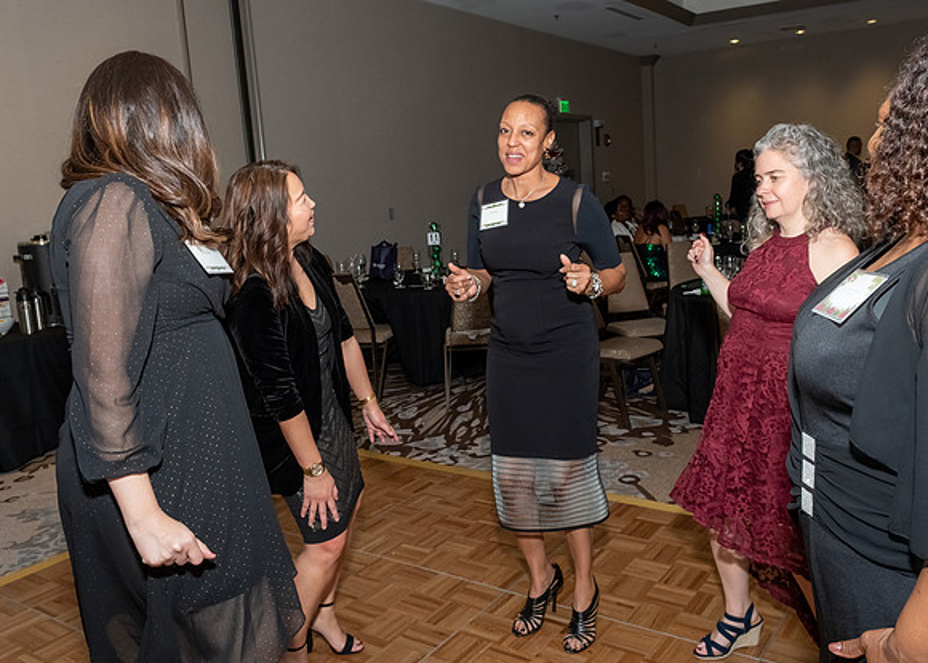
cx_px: 508
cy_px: 293
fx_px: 786
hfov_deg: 61.0
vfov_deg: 45.6
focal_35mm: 30
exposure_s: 1/250
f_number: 7.1
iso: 500
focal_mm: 17
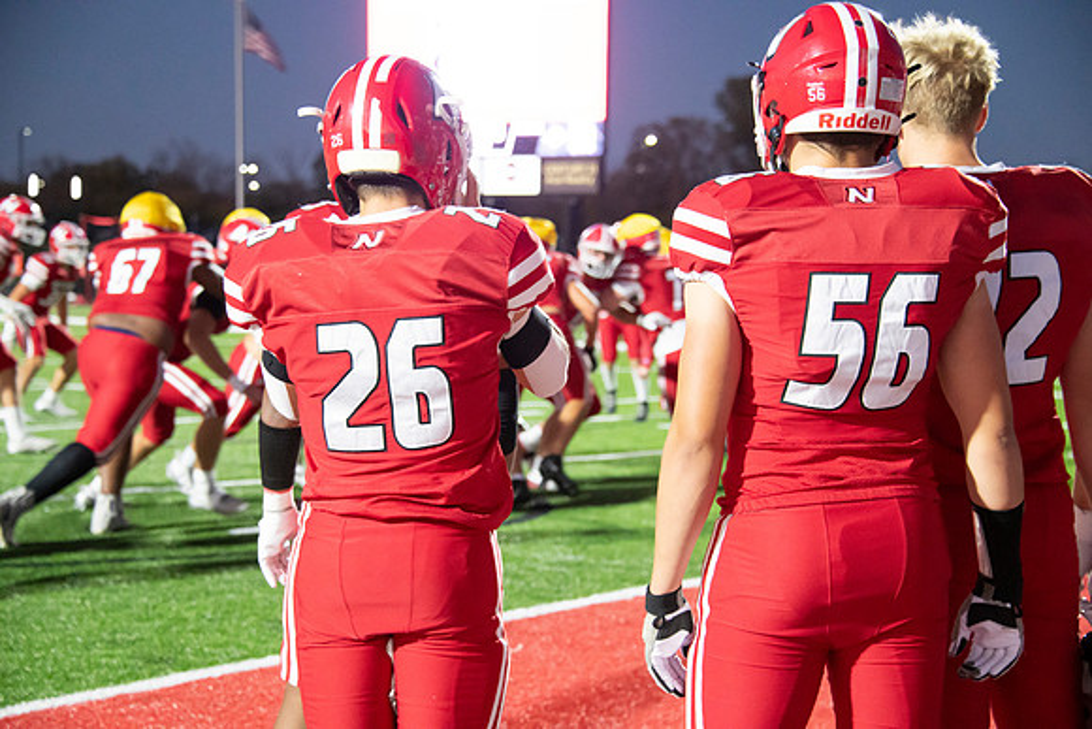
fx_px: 2731
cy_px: 364
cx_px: 546
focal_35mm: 90
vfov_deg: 15.2
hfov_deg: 22.6
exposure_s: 1/250
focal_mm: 90
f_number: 5.6
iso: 8000
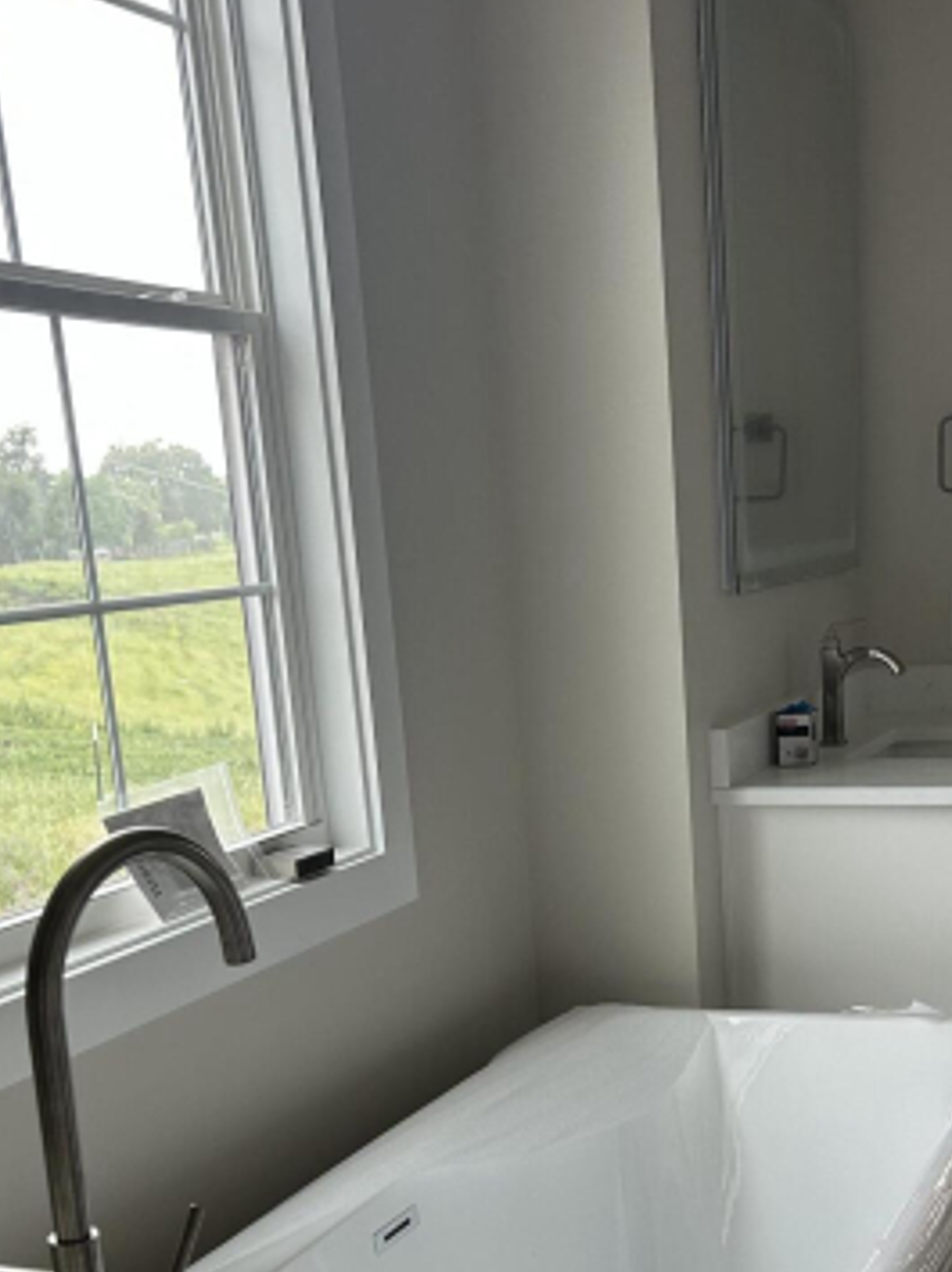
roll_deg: +1.8
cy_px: 976
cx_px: 736
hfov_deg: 29.1
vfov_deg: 37.8
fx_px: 1799
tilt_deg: -16.3
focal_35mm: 49
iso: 100
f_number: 1.5
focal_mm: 5.7
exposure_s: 1/121
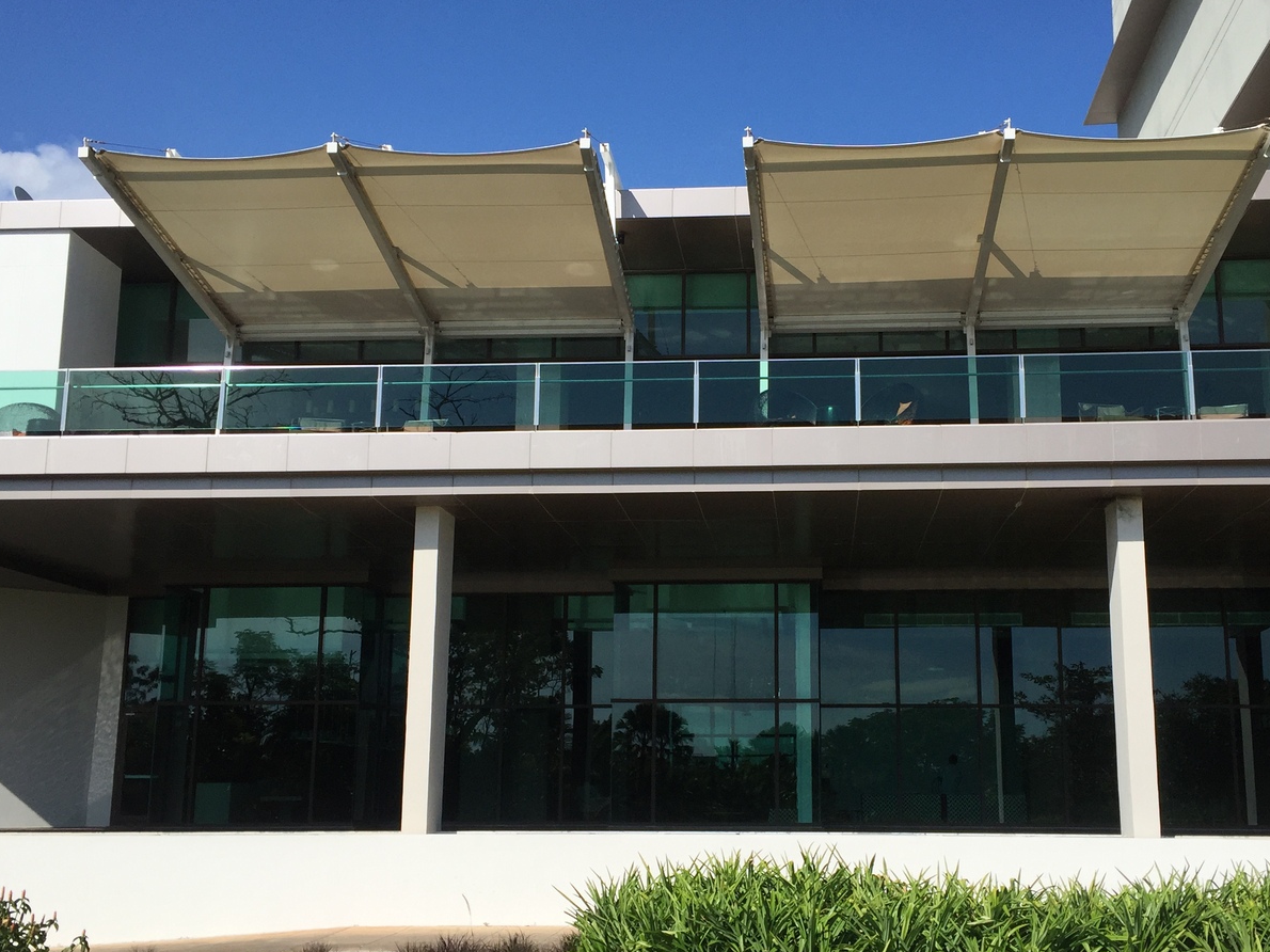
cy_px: 529
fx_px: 1431
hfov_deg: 47.7
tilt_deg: +11.9
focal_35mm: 39
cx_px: 727
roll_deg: -0.3
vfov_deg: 36.8
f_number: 2.2
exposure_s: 1/3300
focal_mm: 4.15
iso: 32
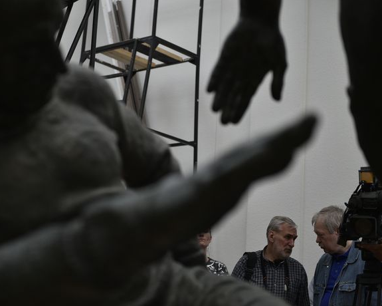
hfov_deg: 23.8
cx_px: 155
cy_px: 154
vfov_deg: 19.2
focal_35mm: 80
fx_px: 904
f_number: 3.2
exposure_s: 1/200
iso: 1250
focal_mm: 70
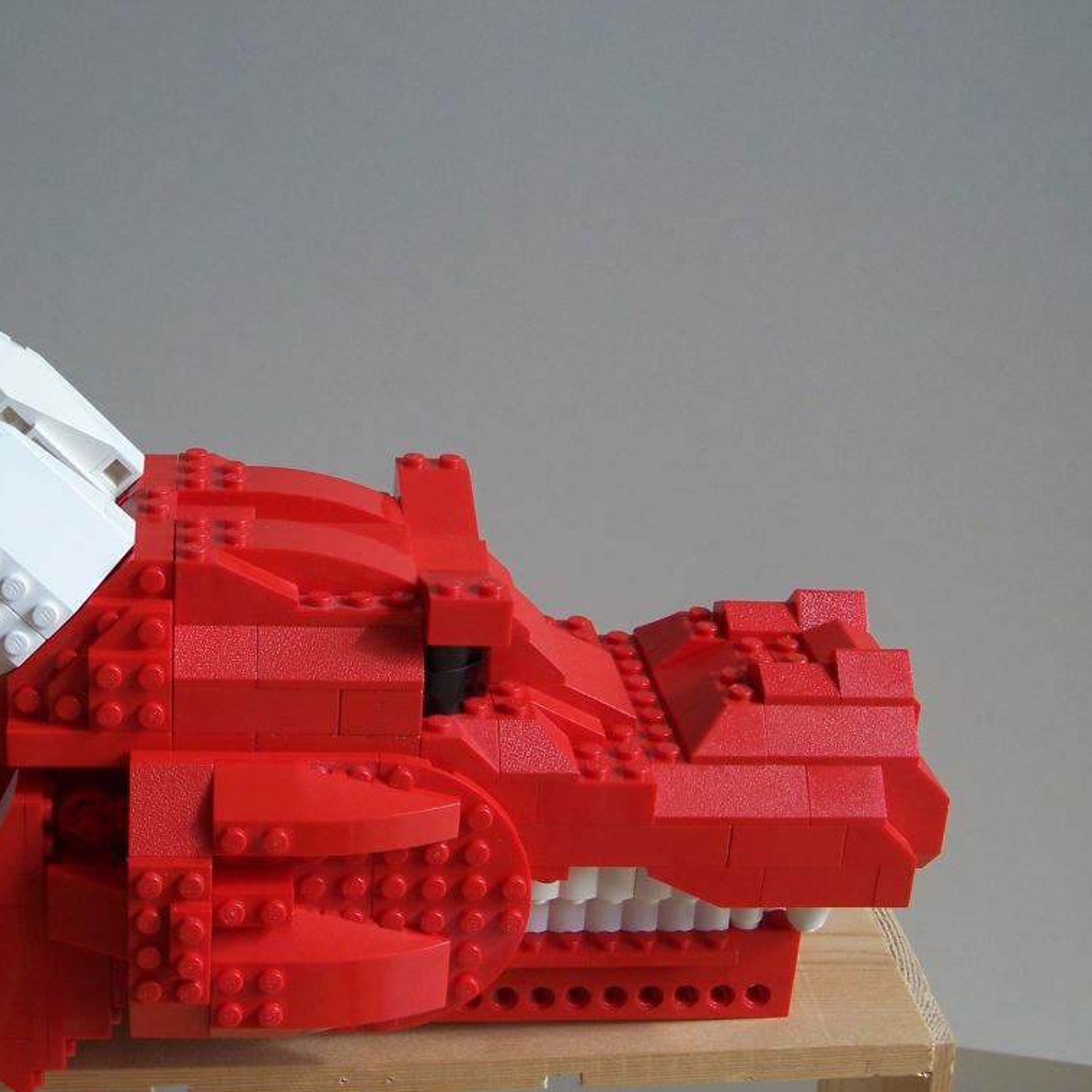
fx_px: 2177
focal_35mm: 61
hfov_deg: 28.0
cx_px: 362
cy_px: 552
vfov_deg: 28.2
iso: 80
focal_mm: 8.5
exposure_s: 1/180
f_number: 3
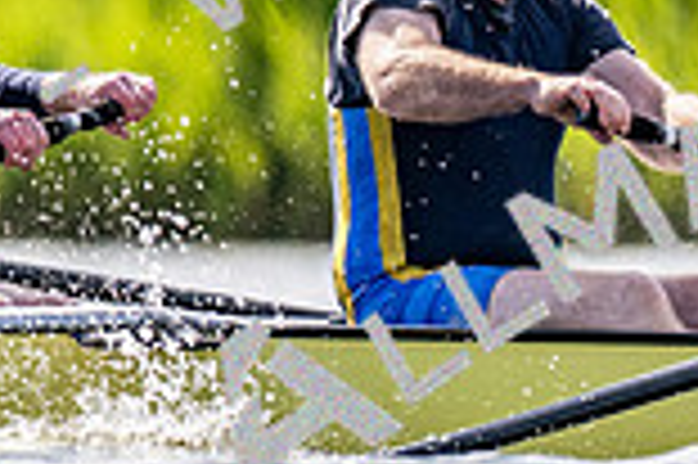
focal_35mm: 3372
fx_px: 65309
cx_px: -167
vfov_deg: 0.4
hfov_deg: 0.6
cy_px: 108
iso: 280
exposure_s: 1/2500
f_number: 4
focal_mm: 600
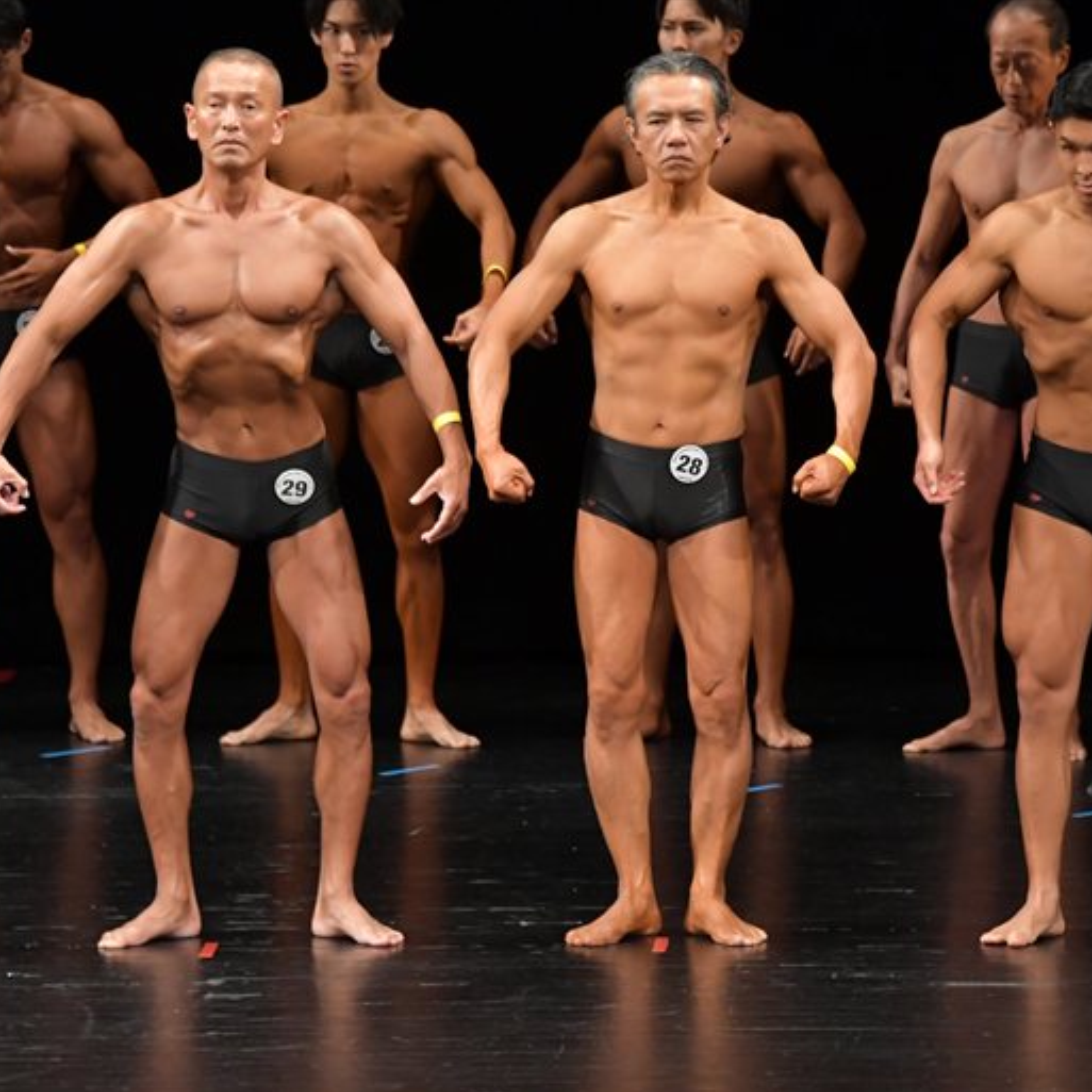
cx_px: 672
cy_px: 547
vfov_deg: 5.4
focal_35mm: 327
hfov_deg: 5.4
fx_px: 11671
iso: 3200
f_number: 5.6
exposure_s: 1/400
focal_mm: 170
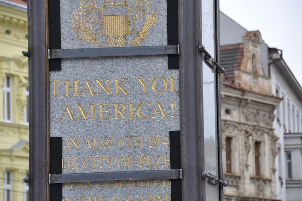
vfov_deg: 7.6
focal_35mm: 180
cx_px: 151
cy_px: 100
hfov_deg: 11.4
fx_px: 1508
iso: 200
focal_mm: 120
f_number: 8
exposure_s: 1/250
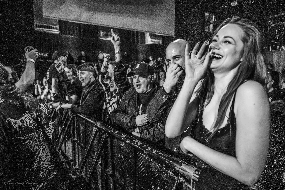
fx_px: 190
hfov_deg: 73.7
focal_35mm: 24
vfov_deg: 53.1
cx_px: 142
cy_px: 95
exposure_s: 1/400
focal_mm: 24
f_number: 2.8
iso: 4500
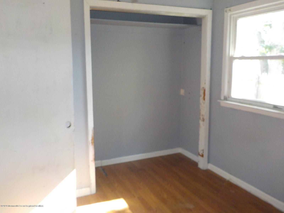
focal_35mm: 30
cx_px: 142
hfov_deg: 60.0
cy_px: 106
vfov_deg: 46.8
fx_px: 246
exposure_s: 1/30
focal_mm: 4.1
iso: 360
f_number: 3.3
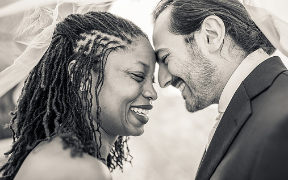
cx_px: 163
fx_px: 220
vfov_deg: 44.5
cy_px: 81
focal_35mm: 28
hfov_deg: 66.2
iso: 80
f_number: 1.4
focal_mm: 24
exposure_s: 1/1000
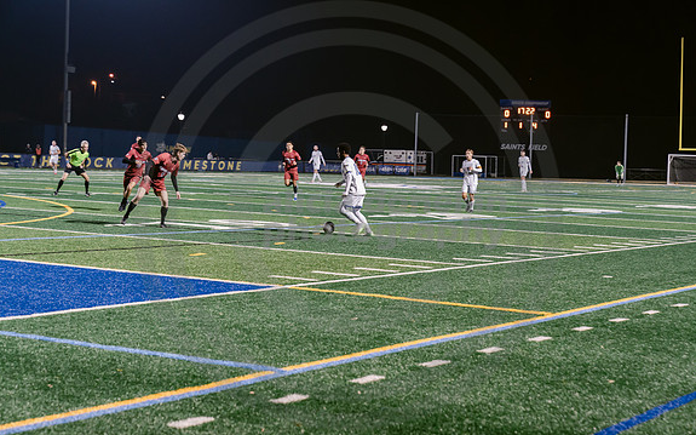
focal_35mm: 72
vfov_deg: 18.1
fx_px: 1365
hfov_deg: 28.6
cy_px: 215
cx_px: 347
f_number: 4
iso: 2500
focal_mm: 70
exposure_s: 1/160
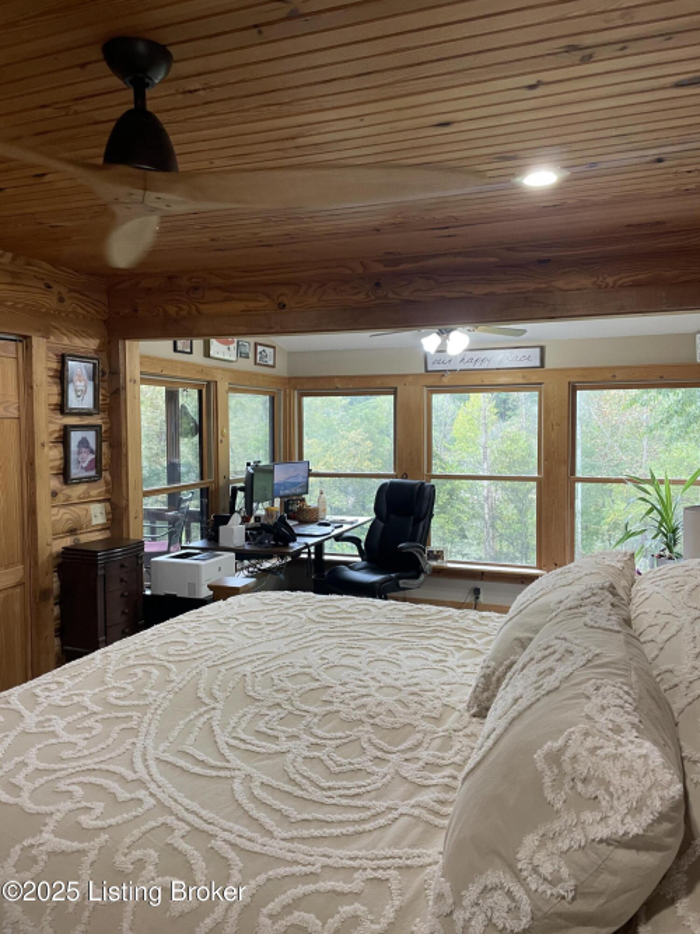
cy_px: 467
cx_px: 350
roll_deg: +0.2
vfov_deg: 67.3
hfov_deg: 53.0
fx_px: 701
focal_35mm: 26
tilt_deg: -3.2
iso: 125
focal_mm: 4.2
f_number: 1.6
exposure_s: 1/60
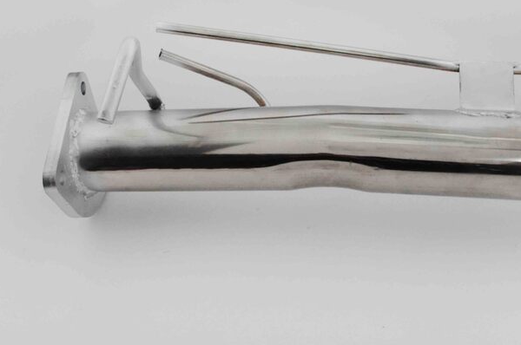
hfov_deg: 44.6
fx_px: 636
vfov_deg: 30.2
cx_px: 265
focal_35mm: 44
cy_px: 117
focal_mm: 22
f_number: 22
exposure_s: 1/160
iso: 3200
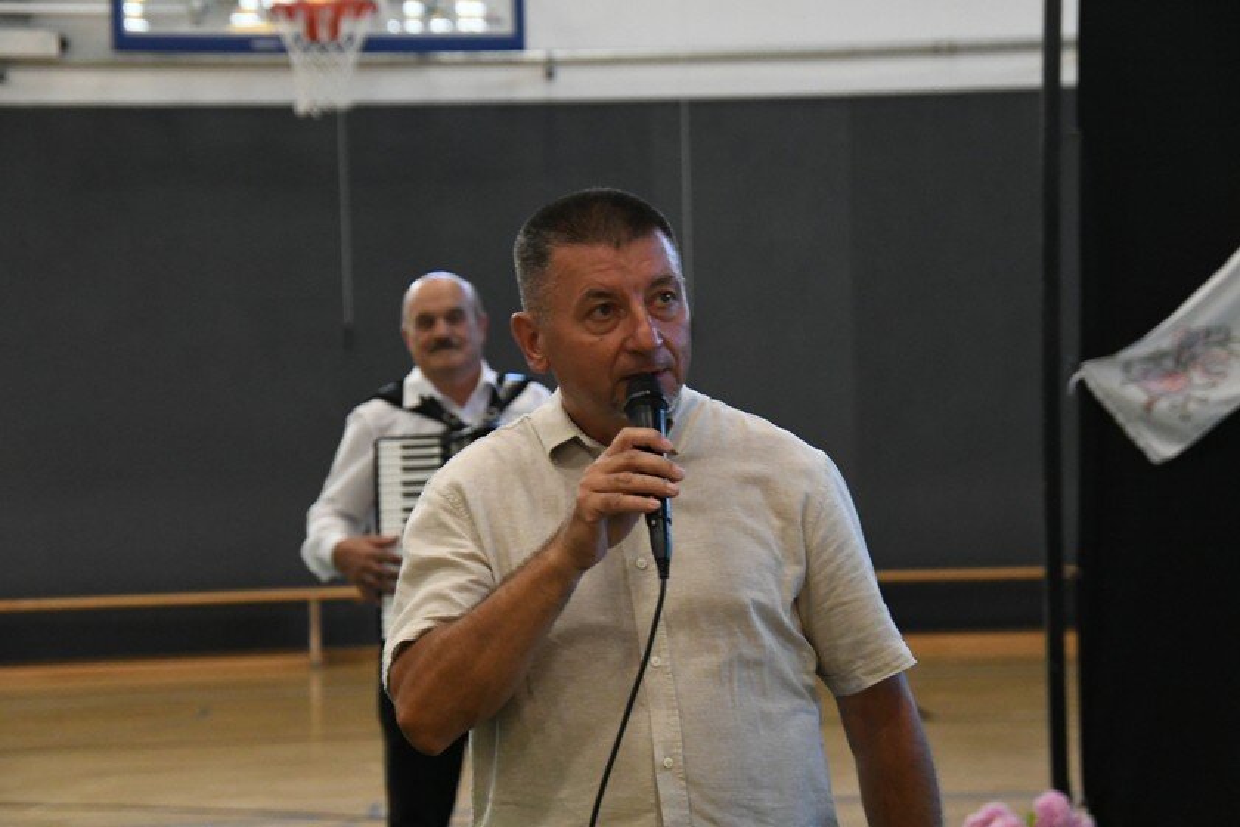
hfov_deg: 13.7
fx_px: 5166
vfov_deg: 9.1
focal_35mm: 150
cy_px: 414
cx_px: 620
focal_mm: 100
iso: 4000
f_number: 5
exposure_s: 1/200
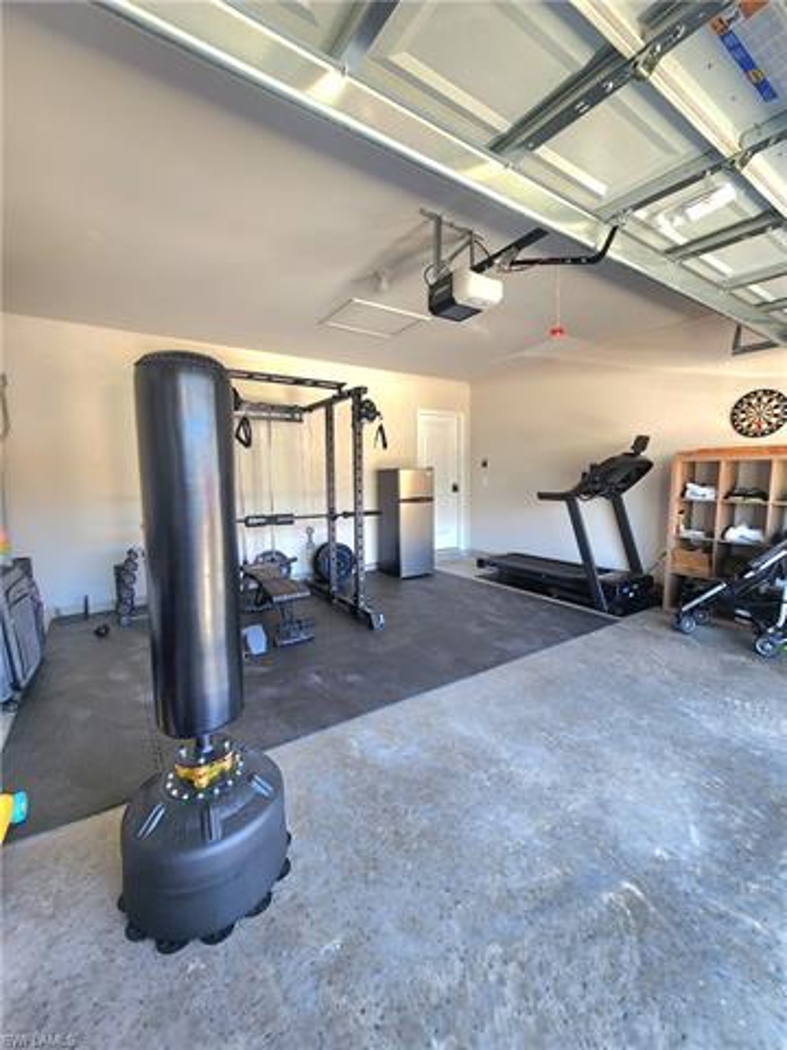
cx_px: 394
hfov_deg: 89.9
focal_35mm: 13
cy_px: 525
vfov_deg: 106.2
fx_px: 394
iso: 80
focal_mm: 2.2
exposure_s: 1/60.2
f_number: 2.2
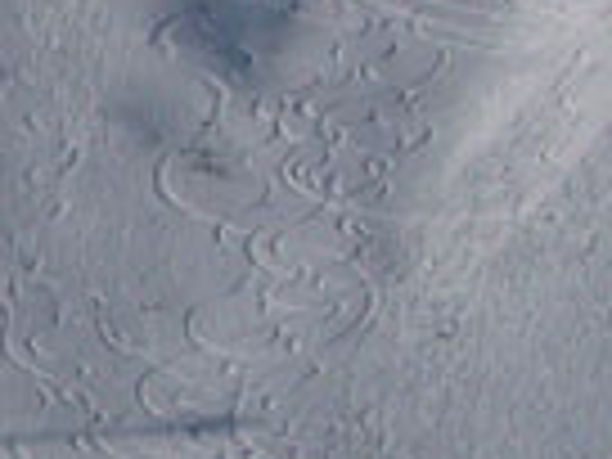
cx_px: -873
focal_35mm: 479
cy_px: 259
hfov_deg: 4.1
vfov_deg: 3.1
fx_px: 8469
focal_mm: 11.2
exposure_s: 1/640
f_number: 9
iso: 80
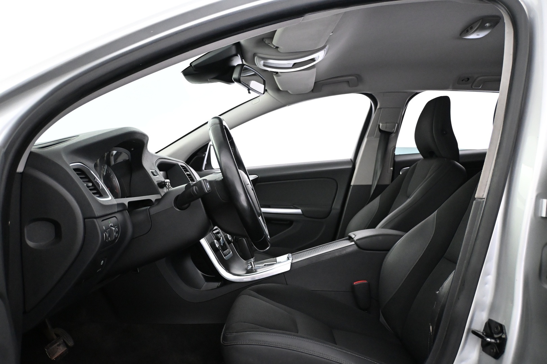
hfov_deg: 61.9
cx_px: 274
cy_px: 182
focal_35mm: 30
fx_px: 456
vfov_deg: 43.6
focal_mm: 20
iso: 4000
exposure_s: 1/60
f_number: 3.8
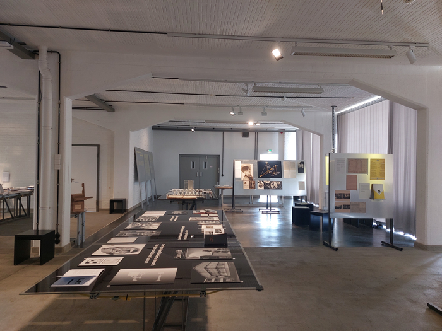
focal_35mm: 24
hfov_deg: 71.6
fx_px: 306
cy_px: 166
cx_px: 221
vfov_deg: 56.8
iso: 200
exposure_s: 1/50
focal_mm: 5.23
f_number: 1.8
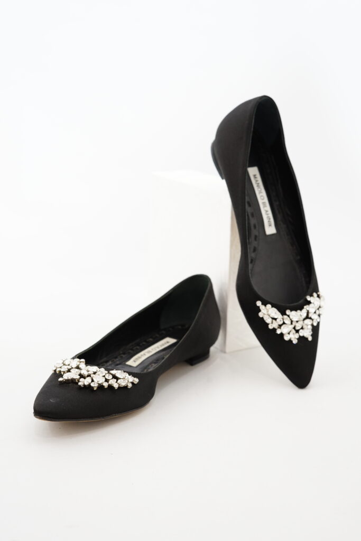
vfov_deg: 39.6
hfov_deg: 27.0
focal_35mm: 50
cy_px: 270
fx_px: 752
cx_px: 180
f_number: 6.3
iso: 640
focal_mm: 50
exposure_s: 1/13
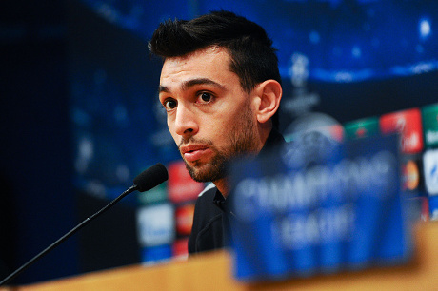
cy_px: 146
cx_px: 219
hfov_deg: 10.3
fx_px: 2432
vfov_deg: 6.9
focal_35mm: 200
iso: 3200
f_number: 2.8
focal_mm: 200
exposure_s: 1/320
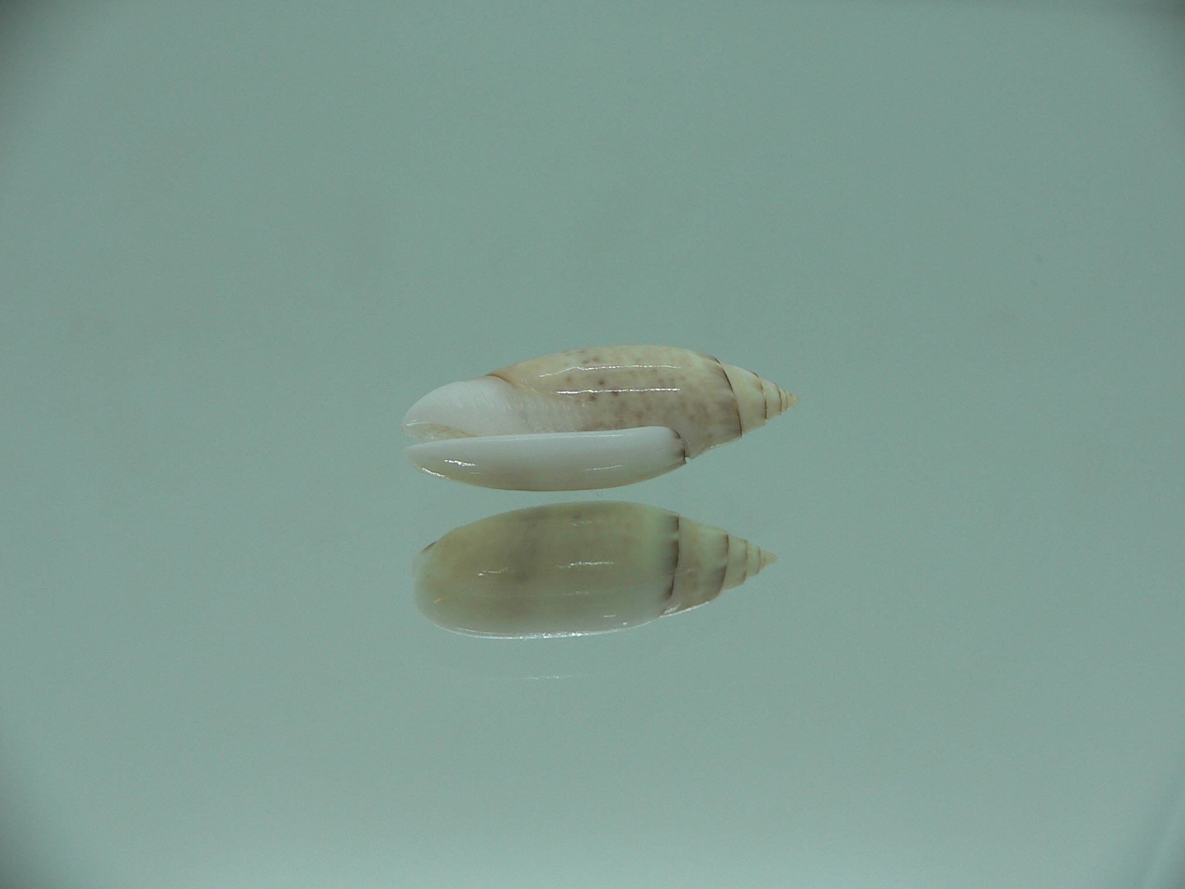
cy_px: 444
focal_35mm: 35
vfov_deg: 40.7
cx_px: 592
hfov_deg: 52.6
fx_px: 1198
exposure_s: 1/80
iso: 80
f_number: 2.8
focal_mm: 4.6
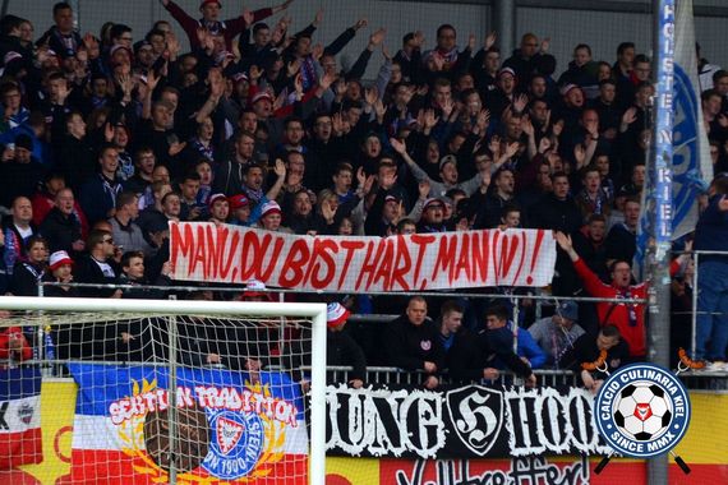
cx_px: 364
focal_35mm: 300
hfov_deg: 6.9
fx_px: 6066
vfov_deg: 4.6
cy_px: 242
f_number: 4.5
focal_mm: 200
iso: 400
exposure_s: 1/800
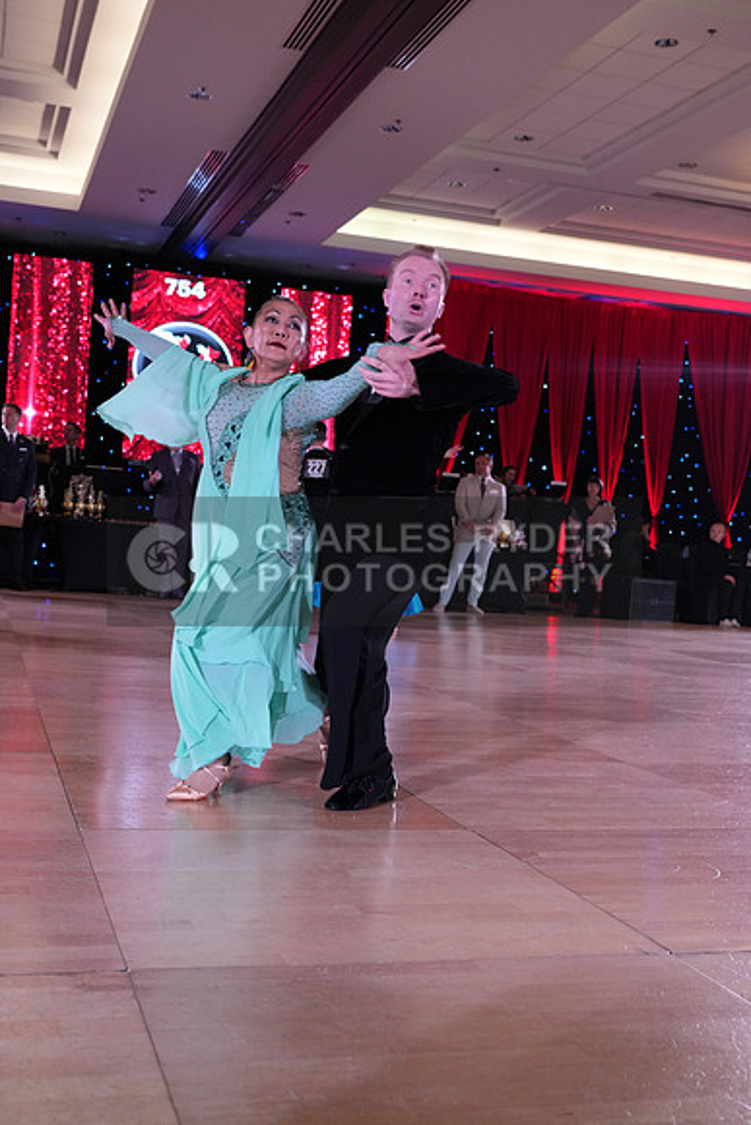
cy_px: 562
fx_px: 1188
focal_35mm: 38
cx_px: 376
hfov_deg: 35.1
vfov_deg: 50.7
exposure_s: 1/250
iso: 2500
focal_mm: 38
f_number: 5.6
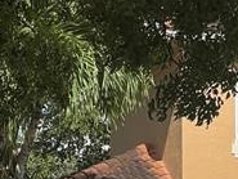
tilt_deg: +3.8
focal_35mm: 221
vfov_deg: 6.7
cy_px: 198
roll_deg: +0.8
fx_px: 1520
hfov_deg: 8.8
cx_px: 310
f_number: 2.2
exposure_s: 1/1575
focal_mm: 7.5
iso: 20
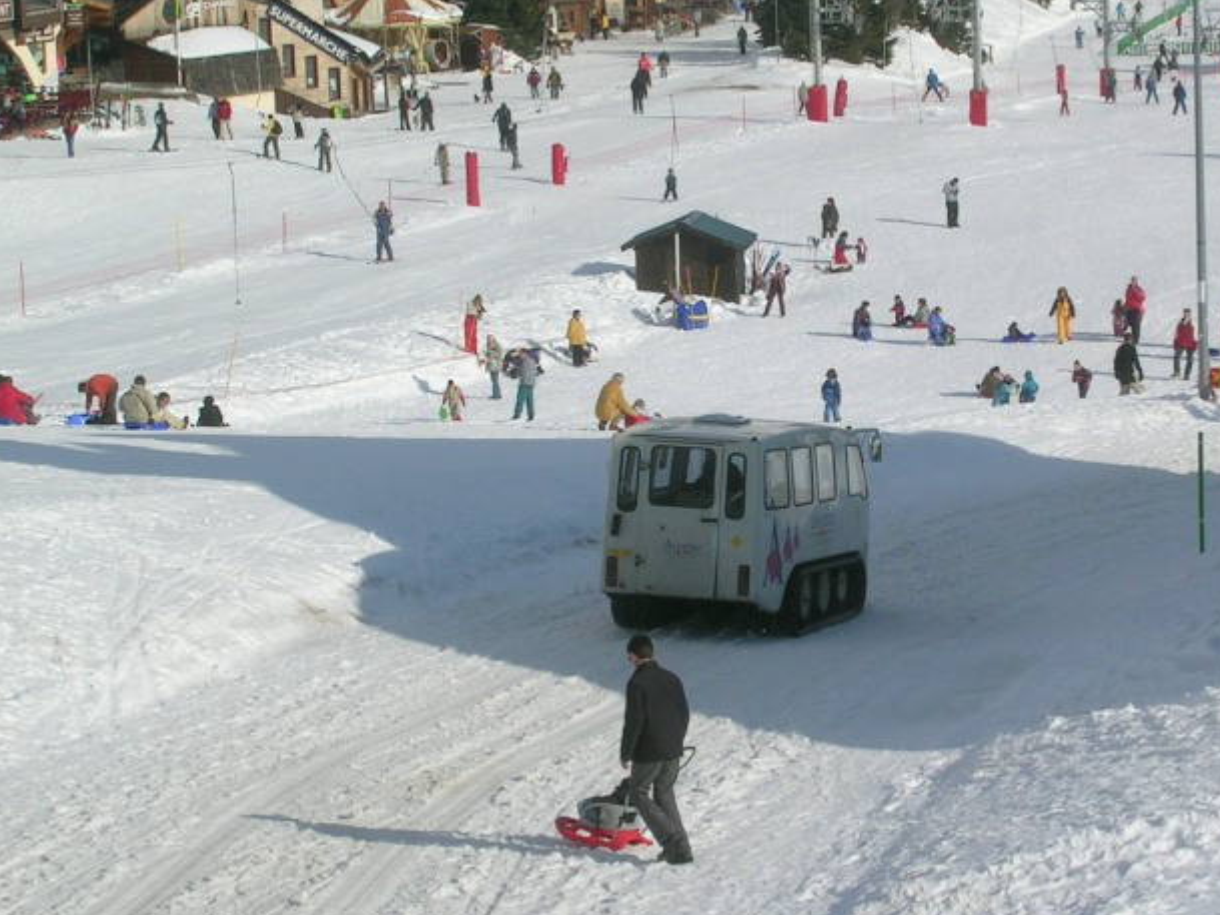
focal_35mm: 138
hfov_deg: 14.3
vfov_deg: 10.8
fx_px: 4865
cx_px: 795
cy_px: 454
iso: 50
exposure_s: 1/392
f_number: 8.2
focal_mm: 16.2
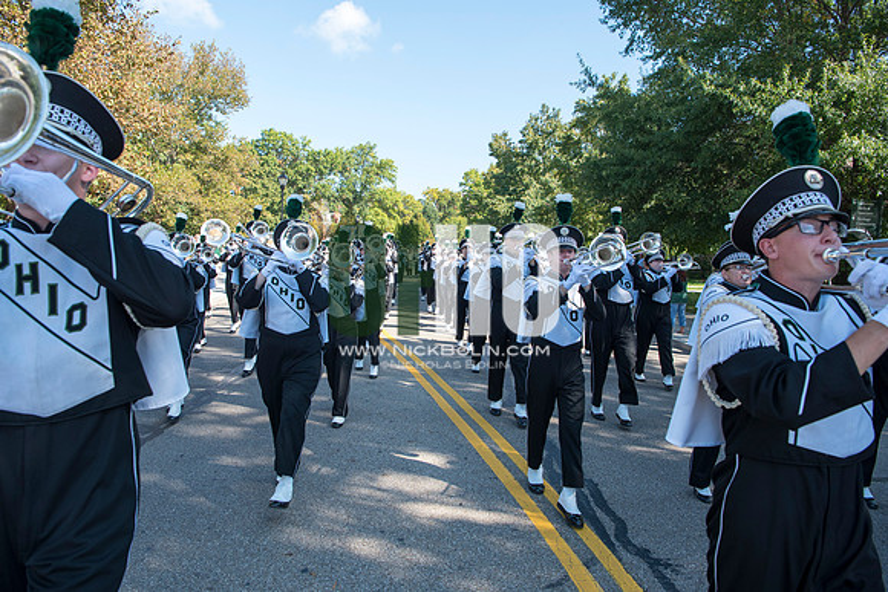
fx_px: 592
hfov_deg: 73.7
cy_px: 296
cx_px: 444
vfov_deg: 53.2
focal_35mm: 24
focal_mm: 24
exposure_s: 1/500
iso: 200
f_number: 5.6
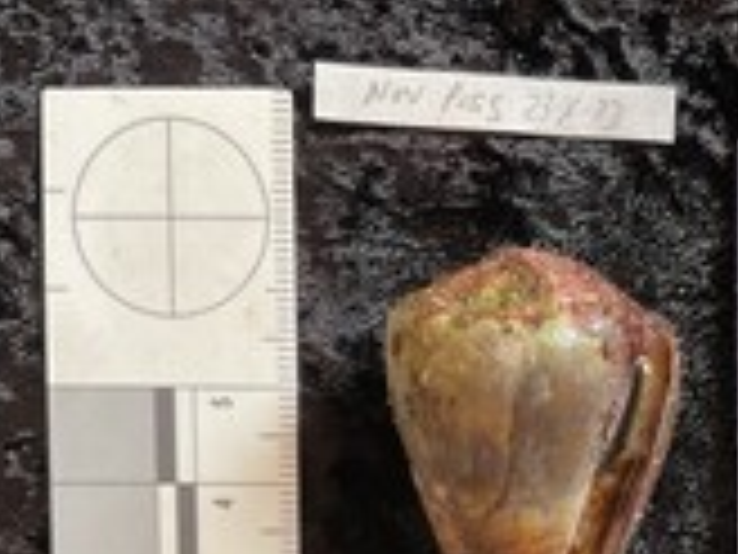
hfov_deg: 30.4
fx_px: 1322
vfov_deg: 22.5
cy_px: 588
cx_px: 598
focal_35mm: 62
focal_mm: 3
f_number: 1.8
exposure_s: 1/60
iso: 80
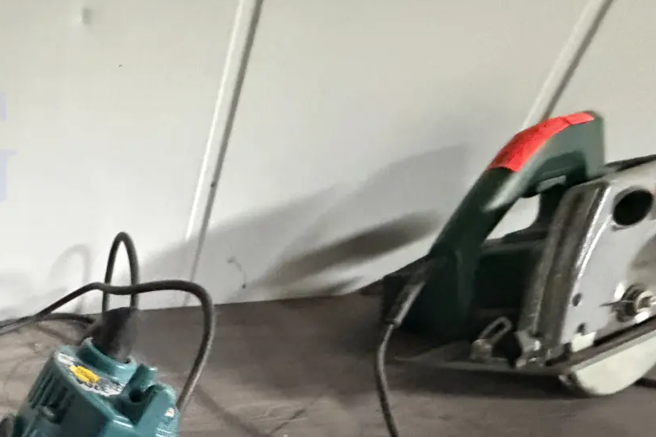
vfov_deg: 31.4
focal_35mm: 34
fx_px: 620
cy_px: 546
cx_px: -97
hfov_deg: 41.6
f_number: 2.2
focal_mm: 2.22
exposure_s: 1/50
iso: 1250
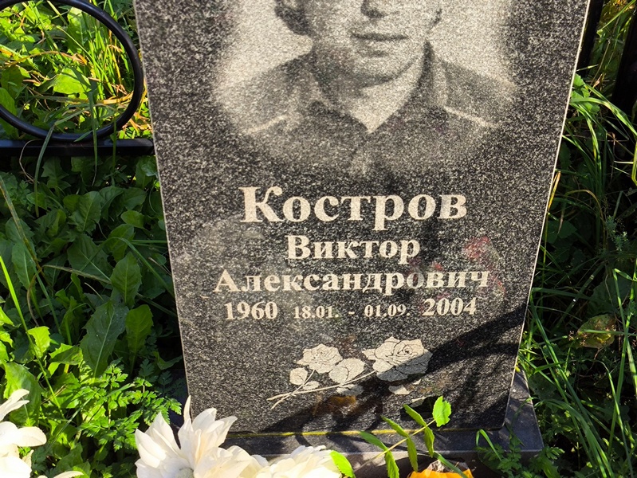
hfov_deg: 38.2
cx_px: 318
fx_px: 921
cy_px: 239
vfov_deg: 29.1
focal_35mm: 50
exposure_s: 1/559
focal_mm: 4.71
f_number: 1.7
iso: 50
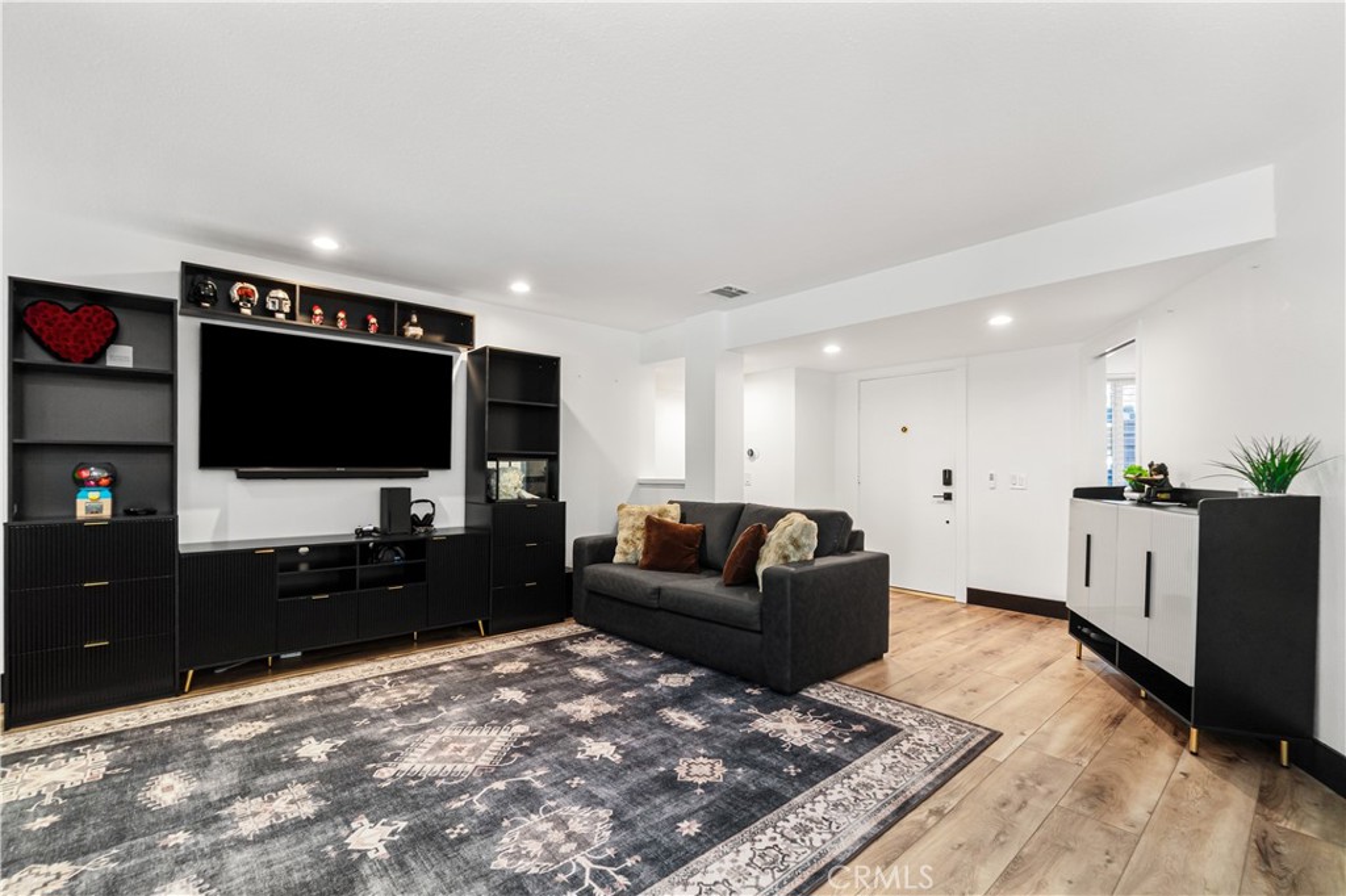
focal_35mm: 15
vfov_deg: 77.3
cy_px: 448
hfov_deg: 100.4
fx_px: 561
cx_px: 673
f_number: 7.1
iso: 320
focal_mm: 10
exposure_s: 1/5
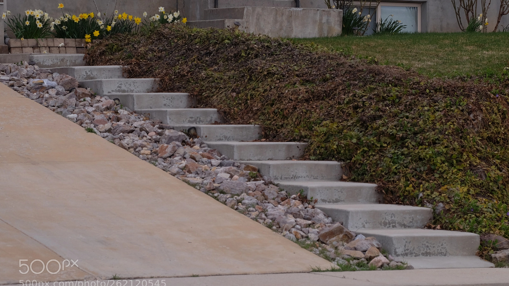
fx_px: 1916
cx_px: 255
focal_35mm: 142
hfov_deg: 15.1
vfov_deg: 8.5
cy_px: 139
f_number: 8
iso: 320
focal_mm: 90
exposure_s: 1/250
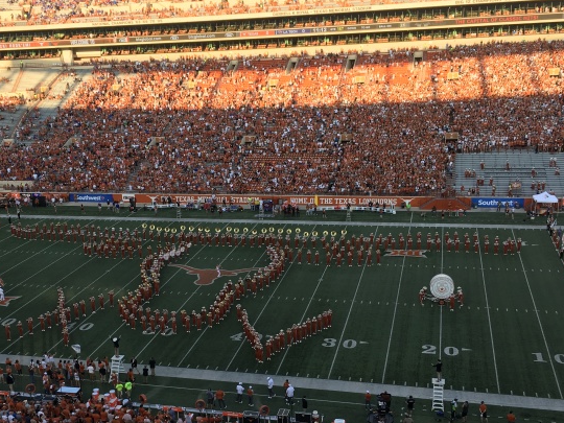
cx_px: 239
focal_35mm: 43
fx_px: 701
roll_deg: +3.9
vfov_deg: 33.5
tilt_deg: -17.9
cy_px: 259
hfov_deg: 43.7
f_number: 2.2
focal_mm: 4.15
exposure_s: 1/484
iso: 25
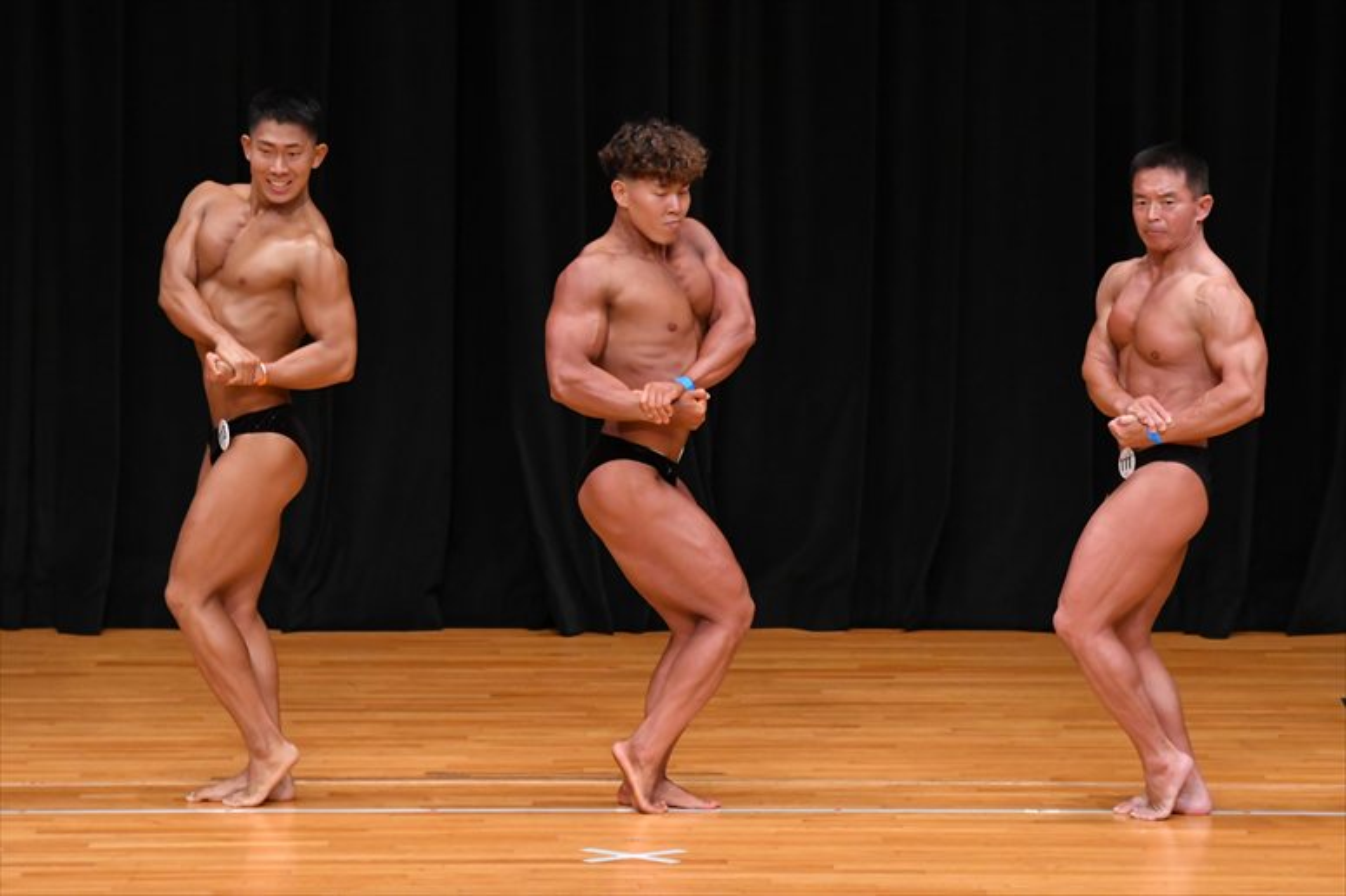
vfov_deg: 5.4
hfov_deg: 8.1
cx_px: 673
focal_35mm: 255
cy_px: 448
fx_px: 9530
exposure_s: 1/400
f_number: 5.6
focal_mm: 170
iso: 3200
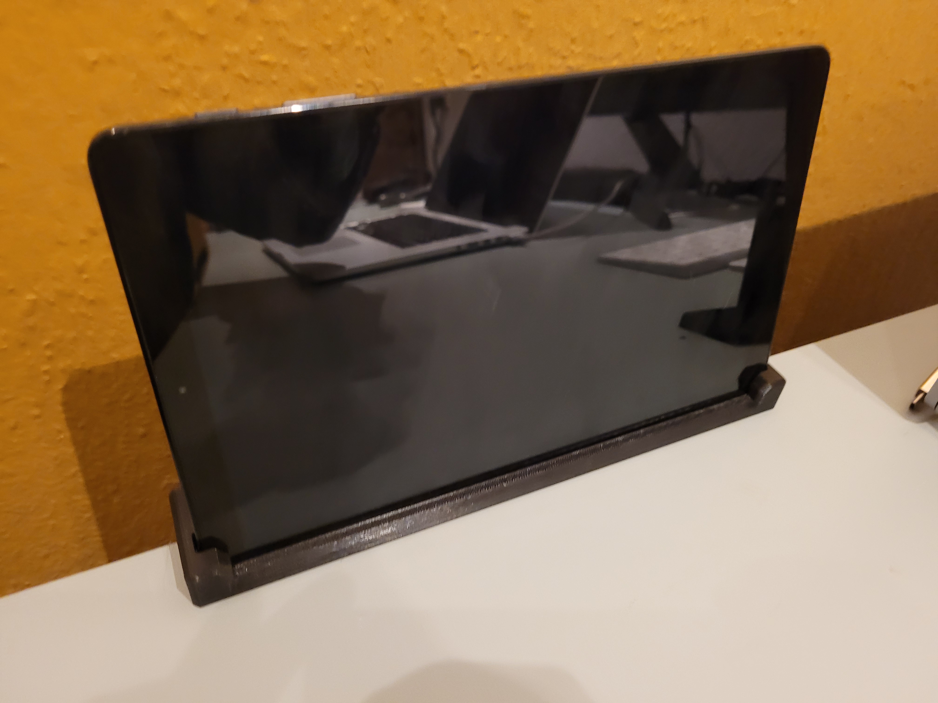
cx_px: 469
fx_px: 705
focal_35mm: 26
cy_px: 352
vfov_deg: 53.1
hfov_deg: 67.3
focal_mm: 5.4
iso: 640
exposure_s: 1/50
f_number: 1.8
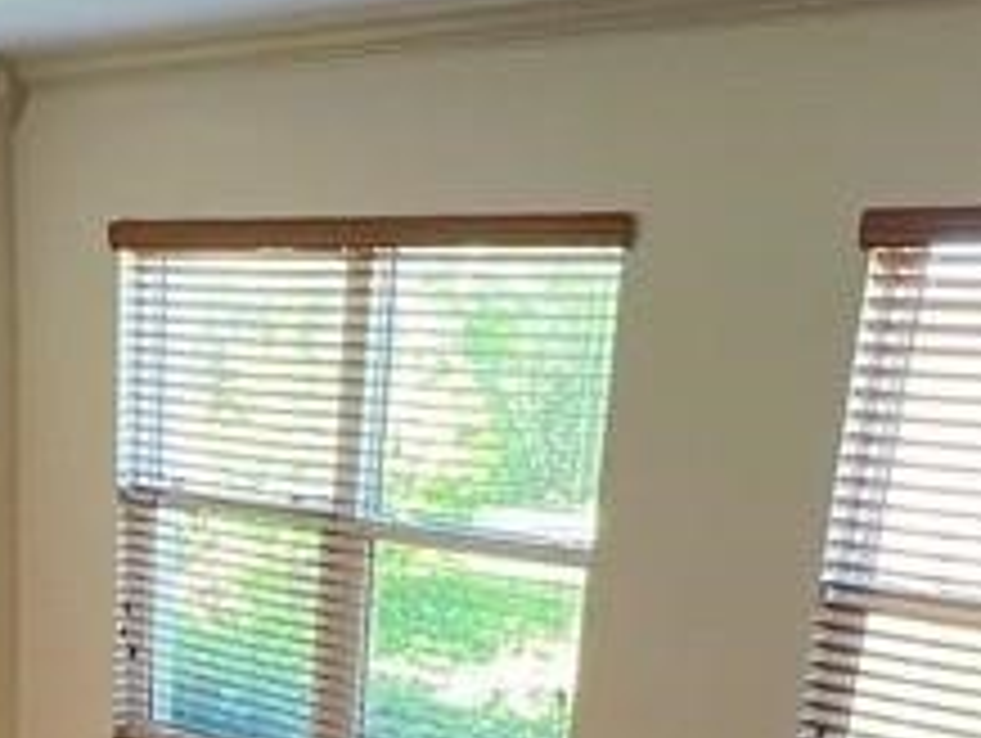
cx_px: 220
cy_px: 1152
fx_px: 1731
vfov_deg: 20.2
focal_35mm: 61
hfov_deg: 31.0
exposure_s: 1/60
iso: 200
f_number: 1.8
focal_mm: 1.57
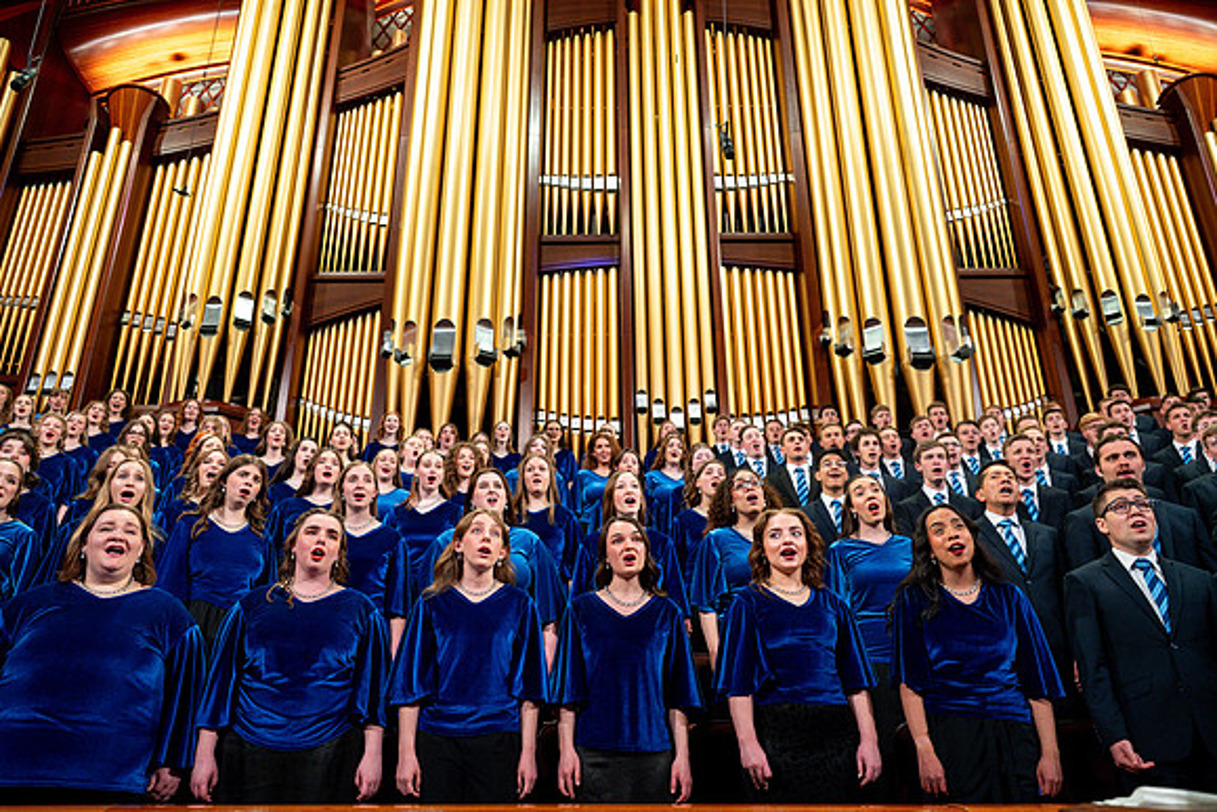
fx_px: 898
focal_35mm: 27
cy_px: 378
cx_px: 586
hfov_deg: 68.2
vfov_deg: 48.6
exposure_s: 1/320
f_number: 2.8
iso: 1600
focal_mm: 24
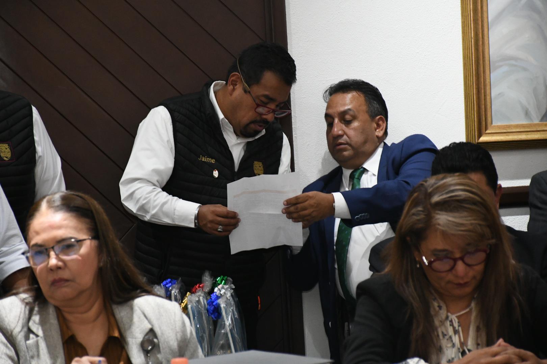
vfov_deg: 9.1
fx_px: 2279
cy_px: 182
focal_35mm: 150
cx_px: 274
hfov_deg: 13.7
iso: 4000
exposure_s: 1/100
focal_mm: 100
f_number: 5.6
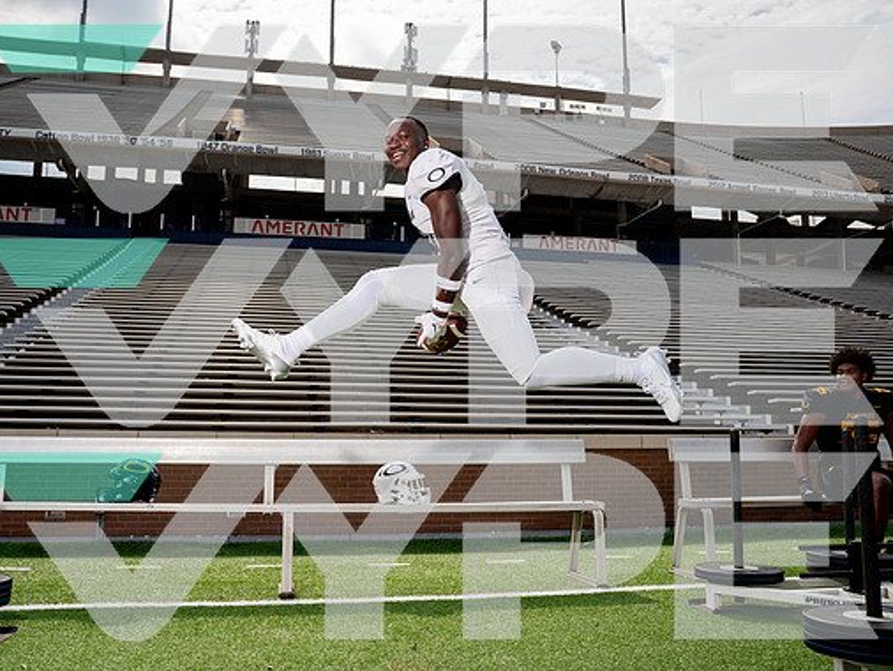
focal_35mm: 31
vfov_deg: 45.5
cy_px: 333
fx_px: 800
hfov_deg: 58.3
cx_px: 434
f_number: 5
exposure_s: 1/640
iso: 100
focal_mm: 28
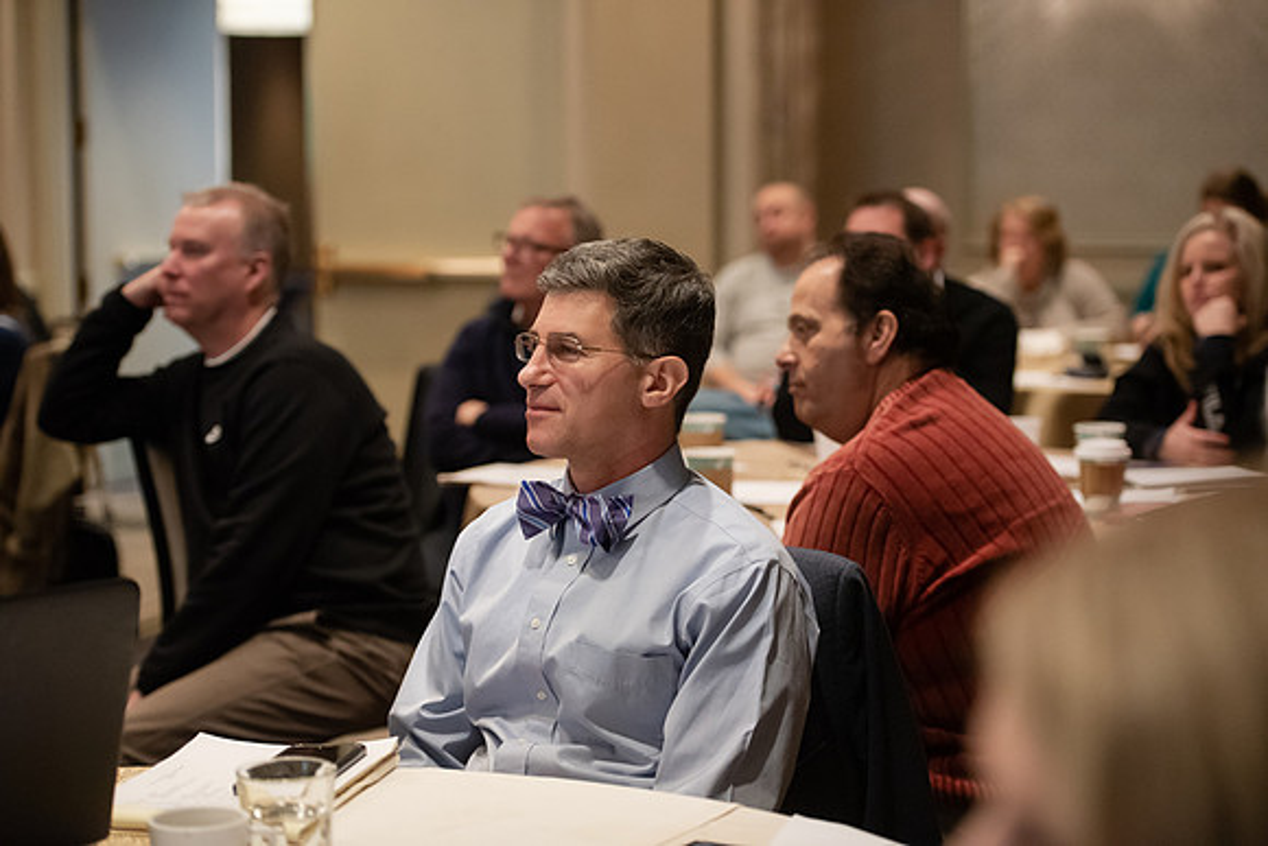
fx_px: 2748
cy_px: 423
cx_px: 634
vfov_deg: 17.5
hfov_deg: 26.0
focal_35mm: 78
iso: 4000
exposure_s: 1/200
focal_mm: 78
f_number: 2.8
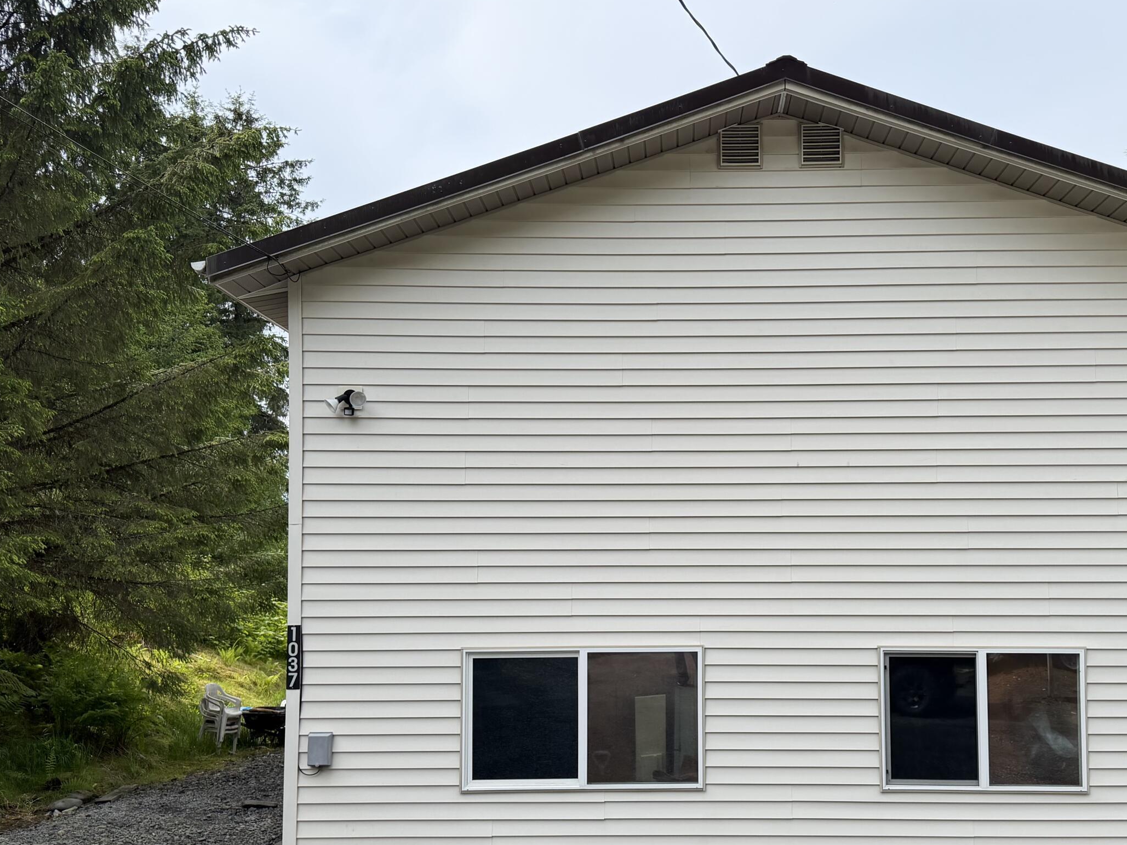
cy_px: 539
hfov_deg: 52.3
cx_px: 673
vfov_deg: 40.4
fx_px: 1140
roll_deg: -0.1
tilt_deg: +1.1
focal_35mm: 35
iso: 100
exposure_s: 1/3584
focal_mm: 6.76
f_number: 1.78
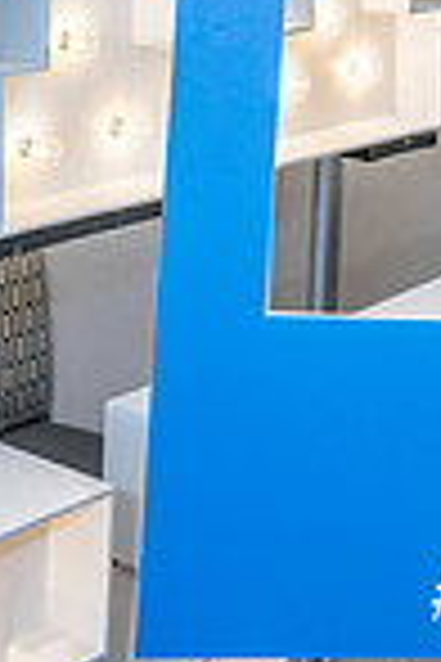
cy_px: -27
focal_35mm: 95
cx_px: 662
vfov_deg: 20.6
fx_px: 1745
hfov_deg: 13.6
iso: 800
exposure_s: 1/160
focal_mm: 31
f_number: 4
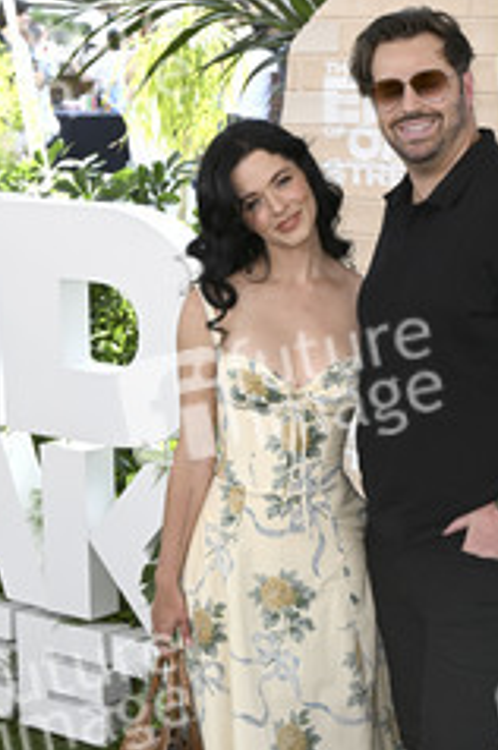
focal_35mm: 94
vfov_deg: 21.5
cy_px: 551
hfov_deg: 14.5
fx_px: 1956
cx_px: 372
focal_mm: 56
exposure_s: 1/250
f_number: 6.3
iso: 640
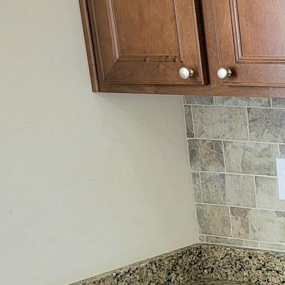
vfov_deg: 18.6
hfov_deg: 15.8
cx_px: 528
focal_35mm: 92
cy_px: 248
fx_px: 857
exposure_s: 1/40
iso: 250
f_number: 1.8
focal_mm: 6.7
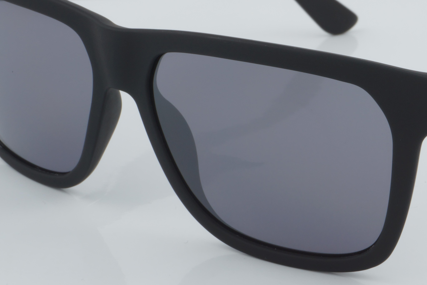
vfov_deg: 9.5
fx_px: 1718
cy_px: 130
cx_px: 294
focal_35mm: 145
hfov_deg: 14.1
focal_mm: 55
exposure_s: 1/4
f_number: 32
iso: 100
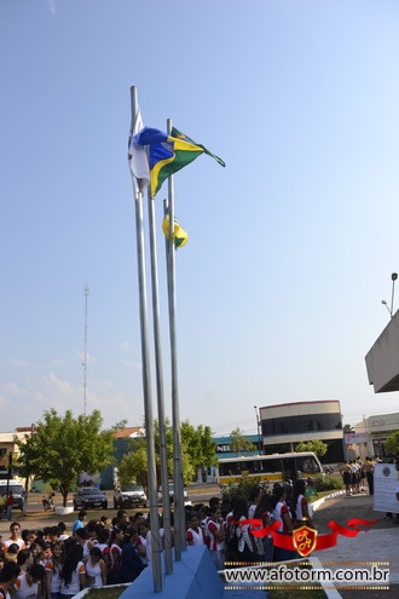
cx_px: 200
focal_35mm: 30
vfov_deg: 61.9
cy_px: 300
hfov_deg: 43.6
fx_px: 499
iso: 100
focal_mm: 20
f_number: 8
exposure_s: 1/250
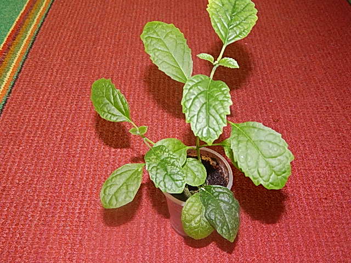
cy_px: 132
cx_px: 176
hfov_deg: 49.0
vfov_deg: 37.7
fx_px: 385
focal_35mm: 38
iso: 200
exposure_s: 1/30
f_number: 3.4
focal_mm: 6.8
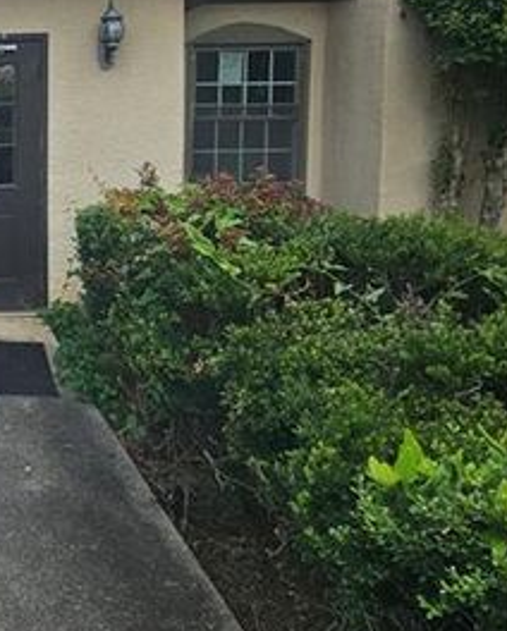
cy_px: 154
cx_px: -86
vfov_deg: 53.0
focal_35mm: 32
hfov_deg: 36.5
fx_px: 599
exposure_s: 1/1391
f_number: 2.2
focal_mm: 2.2
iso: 50
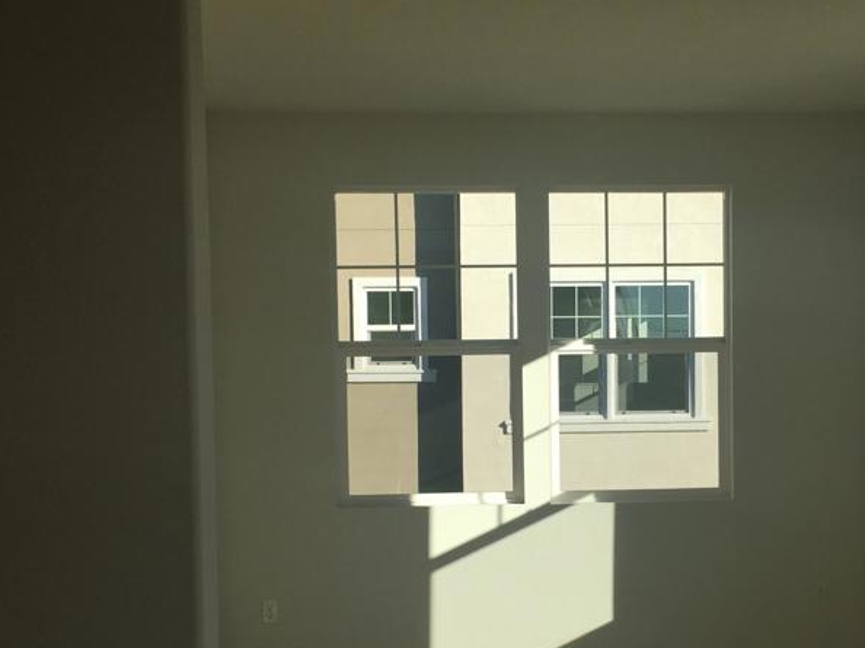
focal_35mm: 50
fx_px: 1249
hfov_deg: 37.9
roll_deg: -0.1
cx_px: 562
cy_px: 409
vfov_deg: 29.0
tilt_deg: -2.1
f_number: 2.2
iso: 25
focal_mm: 4.15
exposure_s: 1/1026
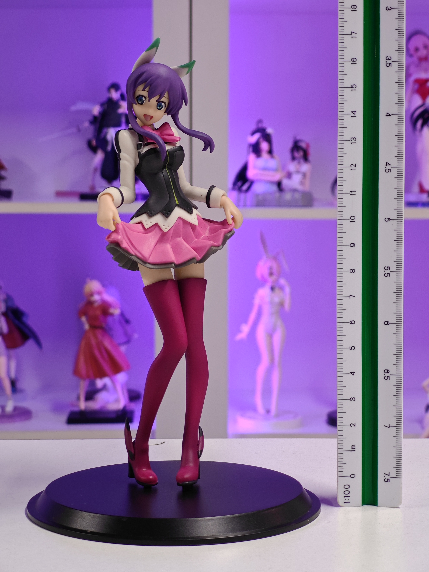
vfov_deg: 24.4
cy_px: 286
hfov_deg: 18.4
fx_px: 1322
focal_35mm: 80
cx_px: 214
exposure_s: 1/20.4
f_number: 2.4
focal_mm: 7.48
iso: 400
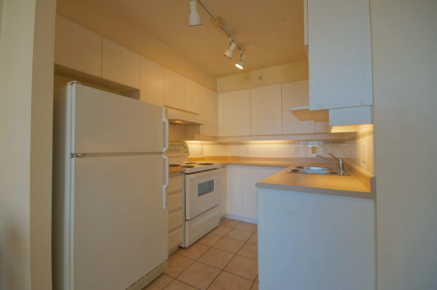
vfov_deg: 77.2
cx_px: 218
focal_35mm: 15
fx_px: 182
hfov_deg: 100.5
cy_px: 145
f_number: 8
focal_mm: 10
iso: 400
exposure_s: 1/40
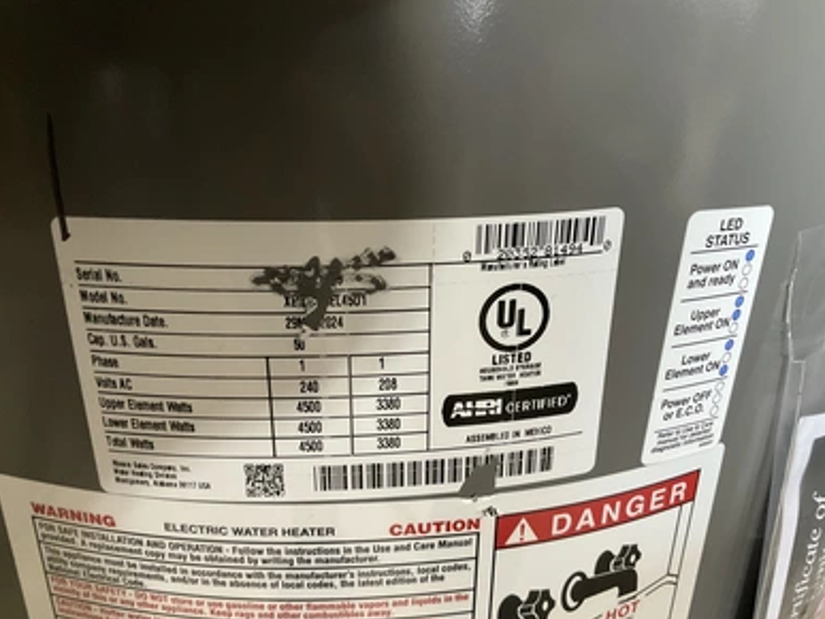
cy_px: 318
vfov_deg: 46.8
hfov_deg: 60.0
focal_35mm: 30
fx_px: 715
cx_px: 414
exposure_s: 1/60
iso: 160
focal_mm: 3
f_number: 1.8
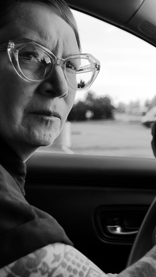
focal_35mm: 71
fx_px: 522
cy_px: 142
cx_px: 90
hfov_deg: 17.0
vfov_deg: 29.7
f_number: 4.5
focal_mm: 29
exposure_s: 1/125
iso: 280
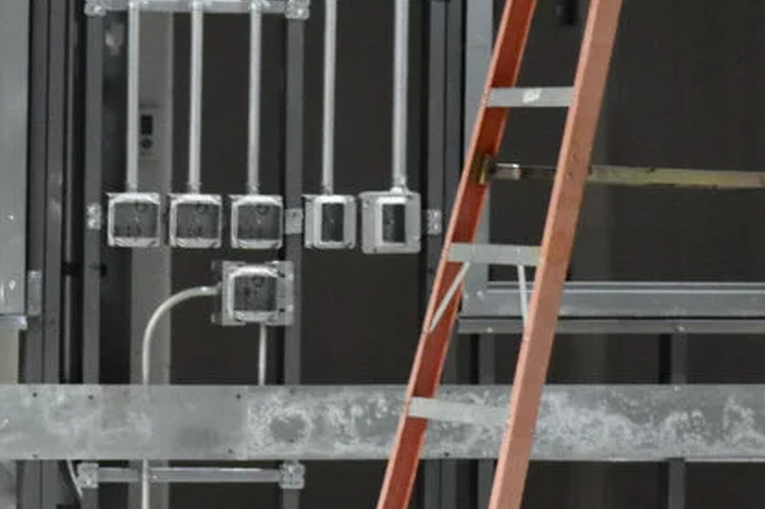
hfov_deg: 6.4
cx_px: 1174
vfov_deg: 4.3
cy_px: 86
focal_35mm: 317
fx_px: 6732
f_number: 4
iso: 1600
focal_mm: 55
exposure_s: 1/60
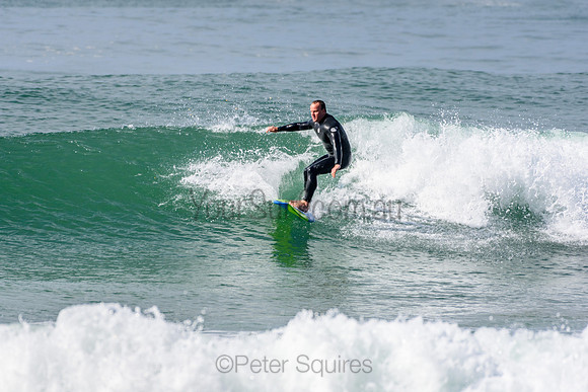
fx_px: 12252
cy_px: 196
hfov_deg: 2.7
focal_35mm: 750
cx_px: 294
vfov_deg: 1.8
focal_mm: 500
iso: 250
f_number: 5.6
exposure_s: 1/2000
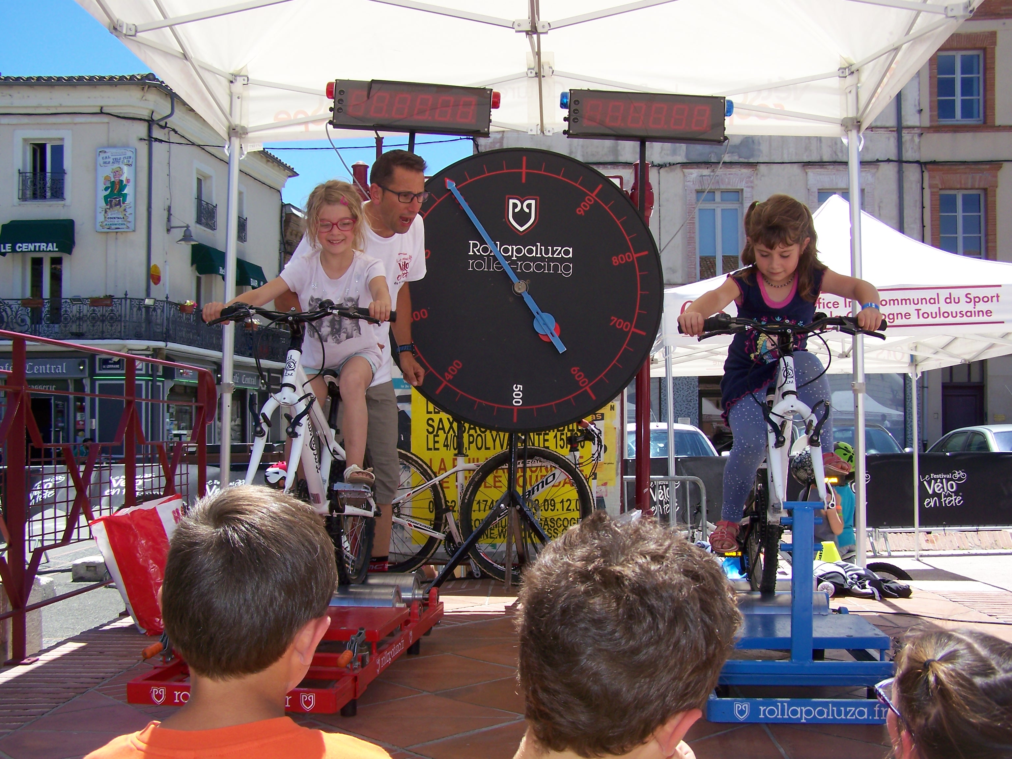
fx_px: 1111
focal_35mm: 38
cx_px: 506
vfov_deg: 37.7
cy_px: 380
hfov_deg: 49.0
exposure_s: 1/320
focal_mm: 6.3
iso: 64
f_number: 4
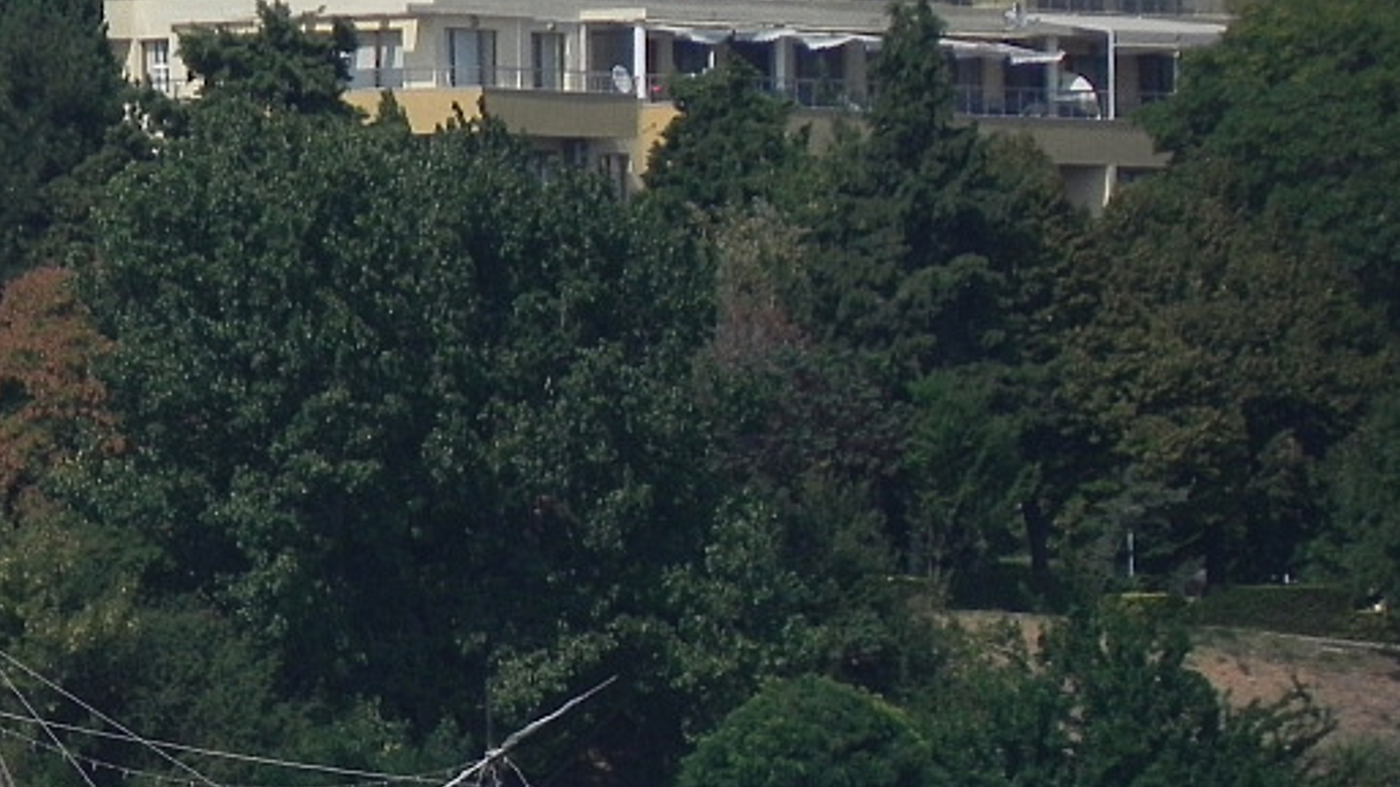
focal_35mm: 1193
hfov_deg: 1.8
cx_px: 128
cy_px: 836
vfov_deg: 1.0
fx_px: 44282
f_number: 5.6
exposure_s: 1/2000
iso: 200
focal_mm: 97.8
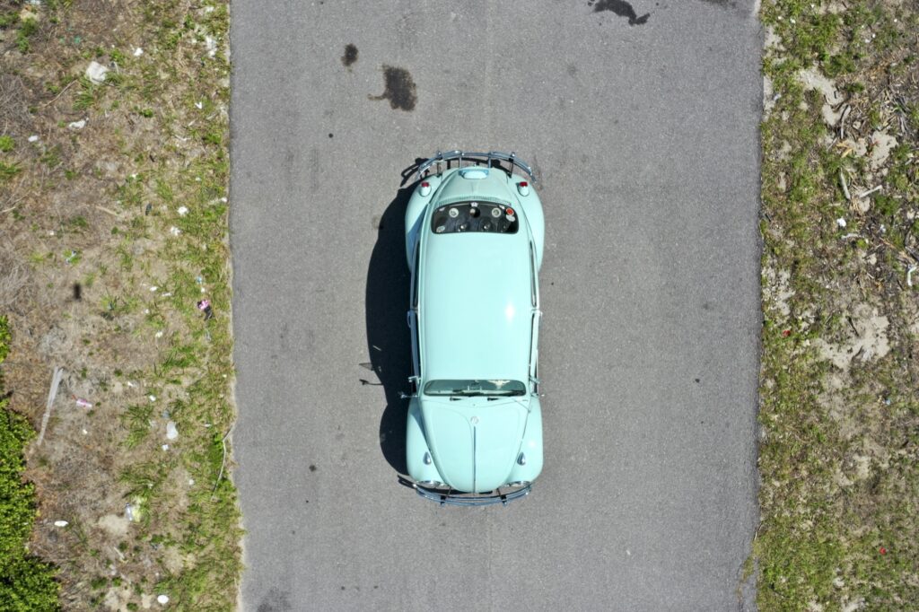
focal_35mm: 28
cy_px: 306
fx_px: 715
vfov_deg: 46.4
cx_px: 460
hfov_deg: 65.5
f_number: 5.6
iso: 100
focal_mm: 10.26
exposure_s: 1/500
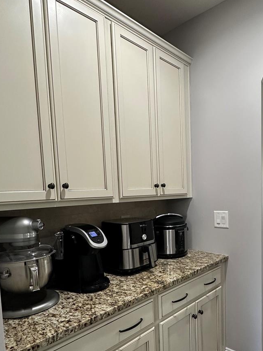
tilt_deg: -4.5
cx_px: 197
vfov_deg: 68.7
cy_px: 209
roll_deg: +0.3
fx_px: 253
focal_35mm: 25
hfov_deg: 52.5
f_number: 2.2
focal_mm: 2.22
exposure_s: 1/60
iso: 250
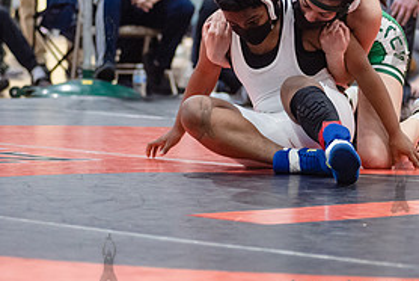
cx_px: 399
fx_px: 2552
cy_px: 40
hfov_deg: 9.3
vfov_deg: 6.3
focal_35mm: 219
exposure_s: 1/400
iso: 4000
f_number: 3.5
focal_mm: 105
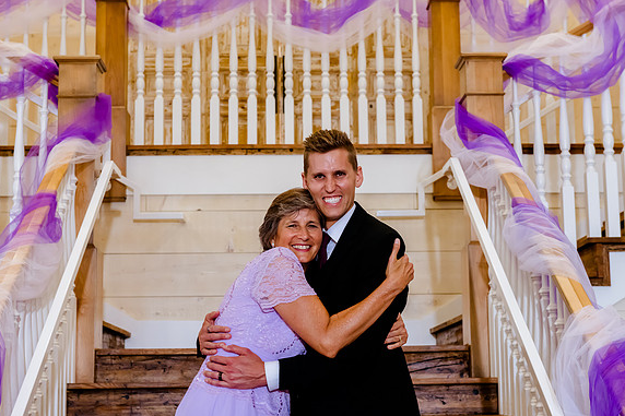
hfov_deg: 29.2
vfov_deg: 19.7
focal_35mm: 69
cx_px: 322
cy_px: 213
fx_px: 1198
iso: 2500
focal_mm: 66
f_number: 6.3
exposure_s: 1/200
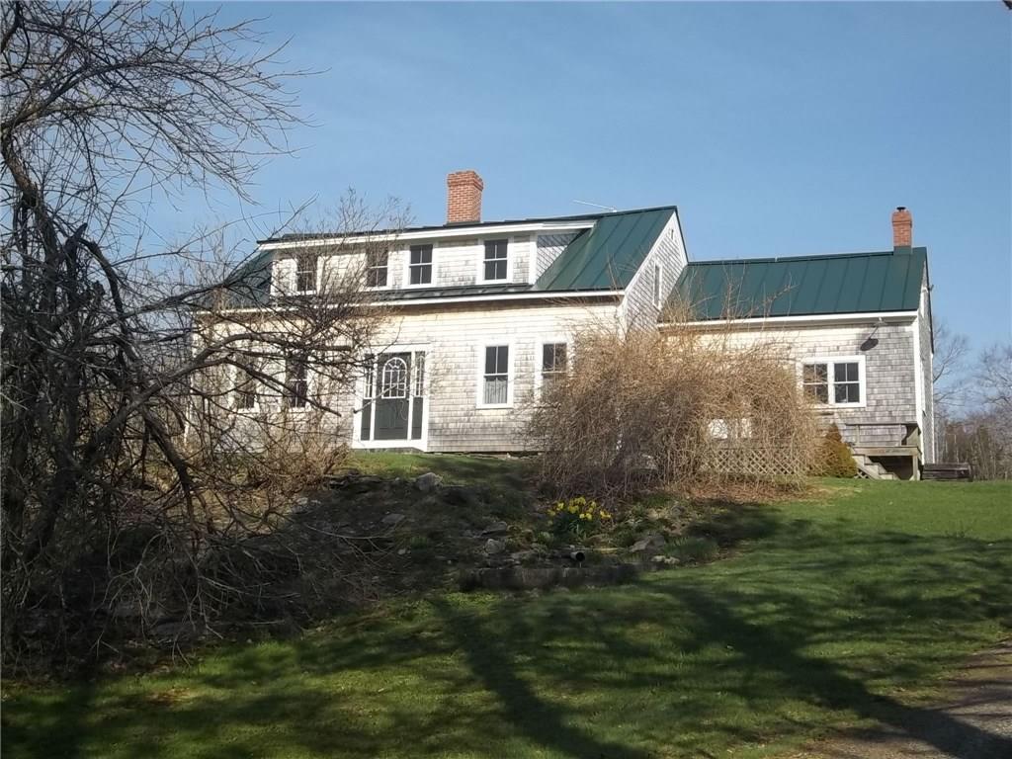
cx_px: 506
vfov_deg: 32.9
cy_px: 380
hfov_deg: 42.9
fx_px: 1286
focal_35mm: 44
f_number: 11.3
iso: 80
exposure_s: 1/100
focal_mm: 7.8
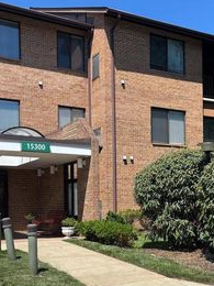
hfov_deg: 28.8
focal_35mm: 50
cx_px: 148
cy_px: 199
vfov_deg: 37.6
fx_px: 412
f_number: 1.6
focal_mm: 5.96
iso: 50
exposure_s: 1/3650
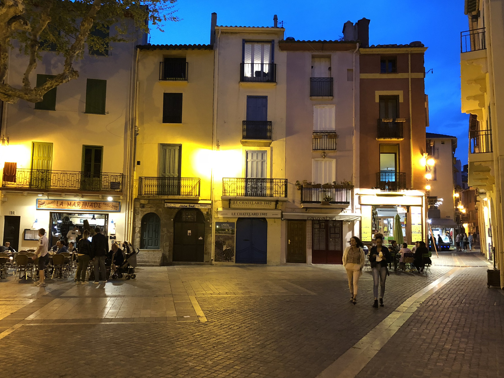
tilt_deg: +6.8
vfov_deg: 44.2
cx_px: 217
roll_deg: -1.1
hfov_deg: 56.6
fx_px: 466
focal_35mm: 32
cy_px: 197
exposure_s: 1/7
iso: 100
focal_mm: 4
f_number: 1.8
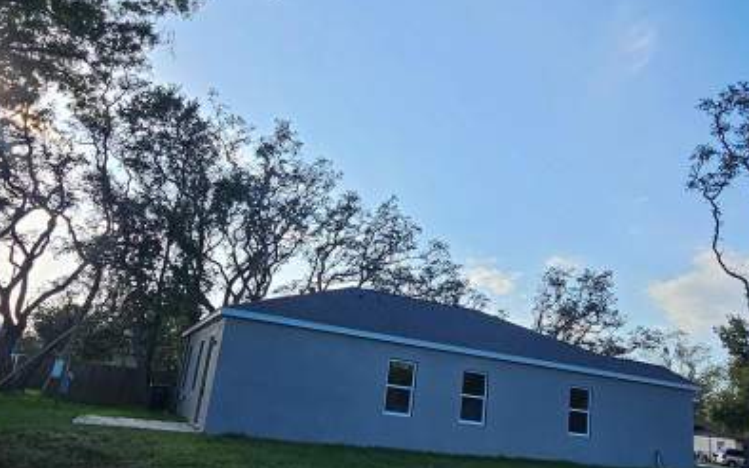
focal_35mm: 28
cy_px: 226
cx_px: 405
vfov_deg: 44.5
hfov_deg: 66.4
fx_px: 571
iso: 50
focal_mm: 2.2
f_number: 2.2
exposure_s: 1/1690
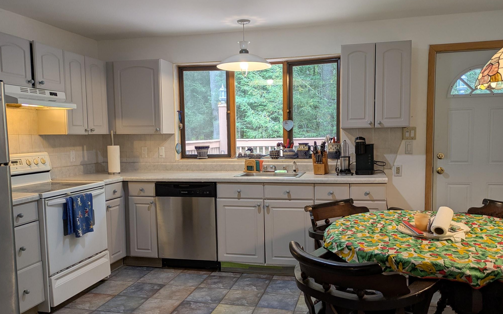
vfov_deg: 46.0
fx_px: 370
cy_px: 168
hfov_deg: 68.4
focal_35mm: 27
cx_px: 253
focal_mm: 5.43
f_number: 1.89
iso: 46
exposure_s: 1/40
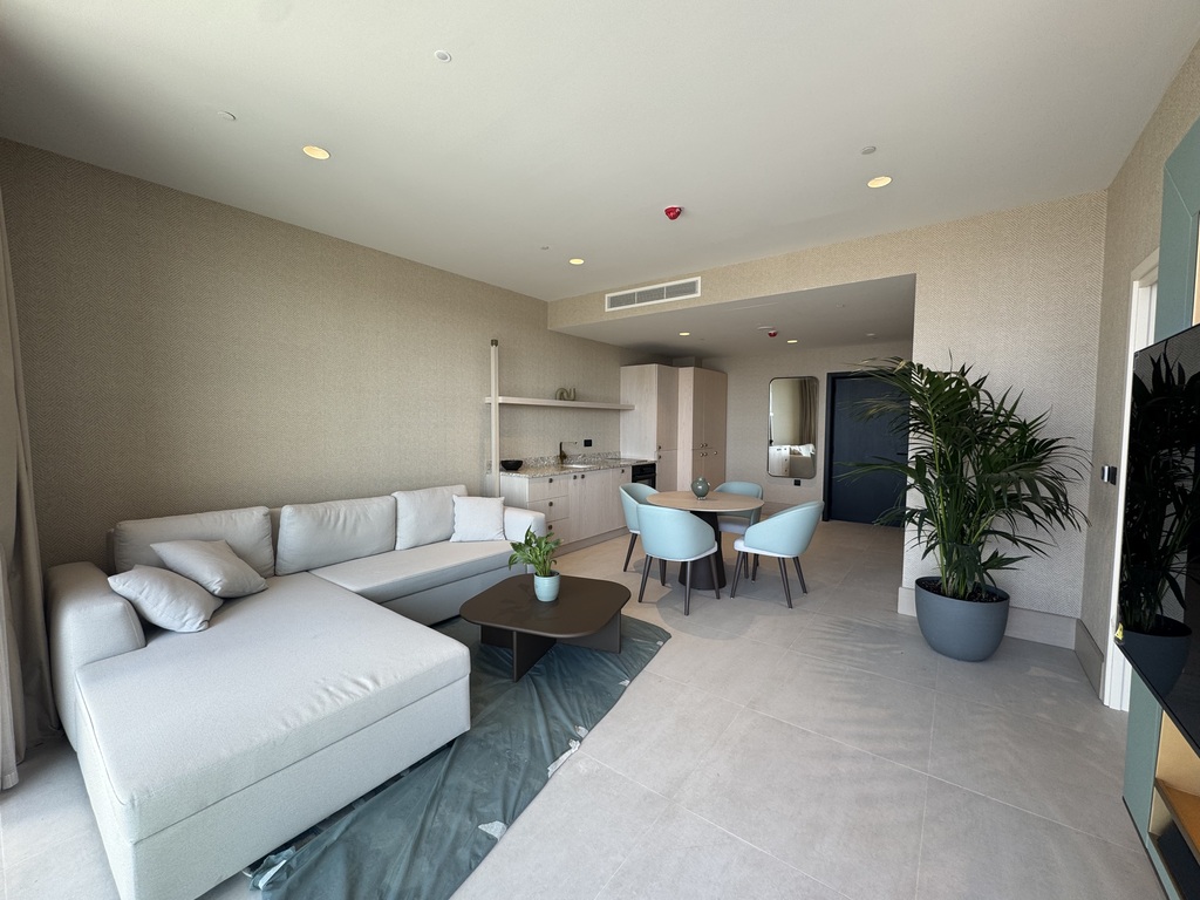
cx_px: 600
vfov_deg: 85.7
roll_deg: -0.6
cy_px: 450
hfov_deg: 102.1
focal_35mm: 14
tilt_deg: -3.7
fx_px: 485
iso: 50
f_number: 2.2
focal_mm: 2.22
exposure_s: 1/99
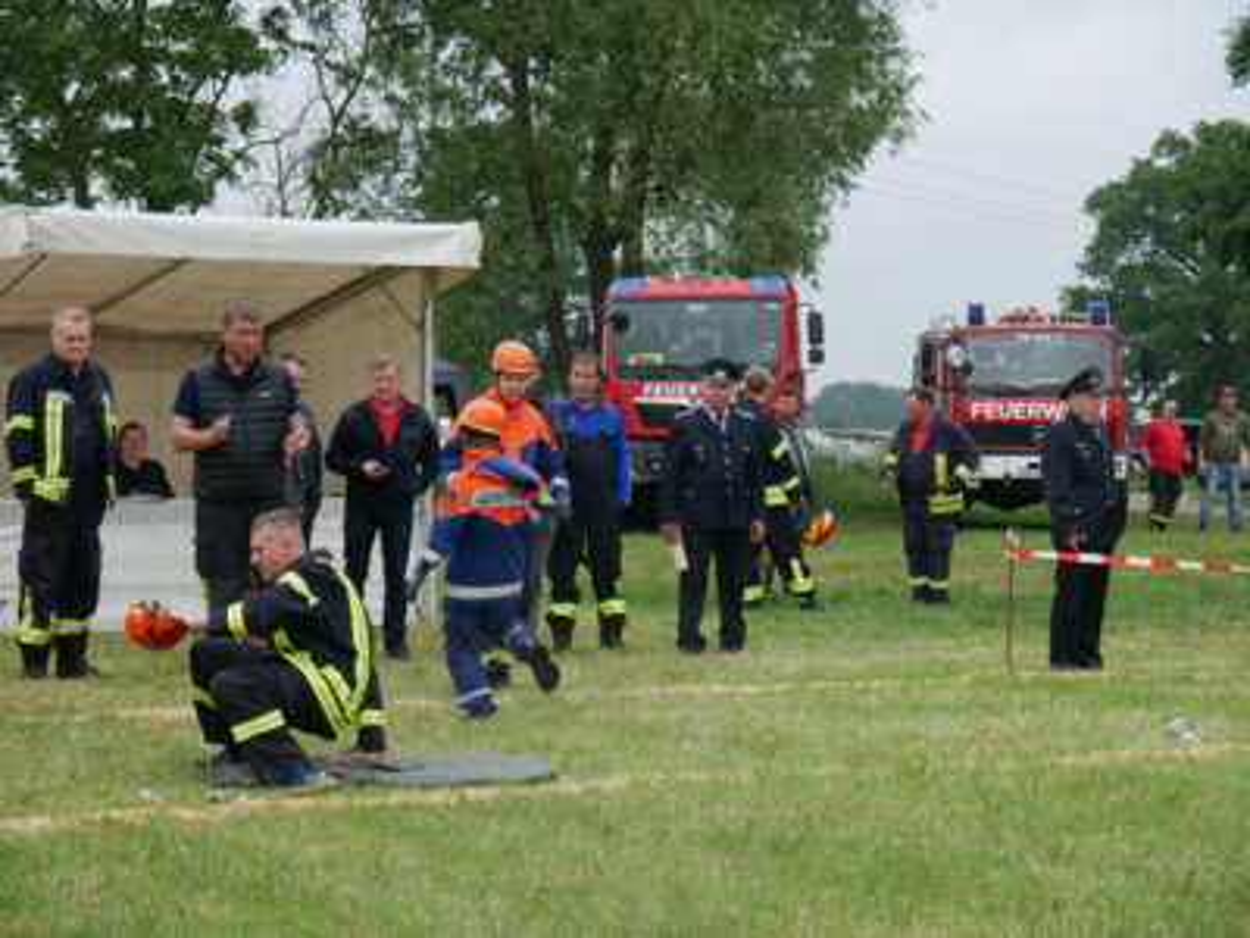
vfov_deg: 17.6
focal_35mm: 84
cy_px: 469
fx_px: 3033
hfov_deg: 23.3
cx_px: 625
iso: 200
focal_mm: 42
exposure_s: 1/320
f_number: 5.6
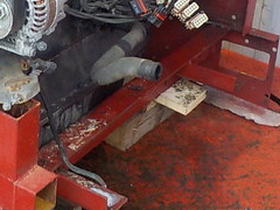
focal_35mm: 80
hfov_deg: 24.1
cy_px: -52
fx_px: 647
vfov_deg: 17.4
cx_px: 58
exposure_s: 1/30
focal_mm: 4.1
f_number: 3.3
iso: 280
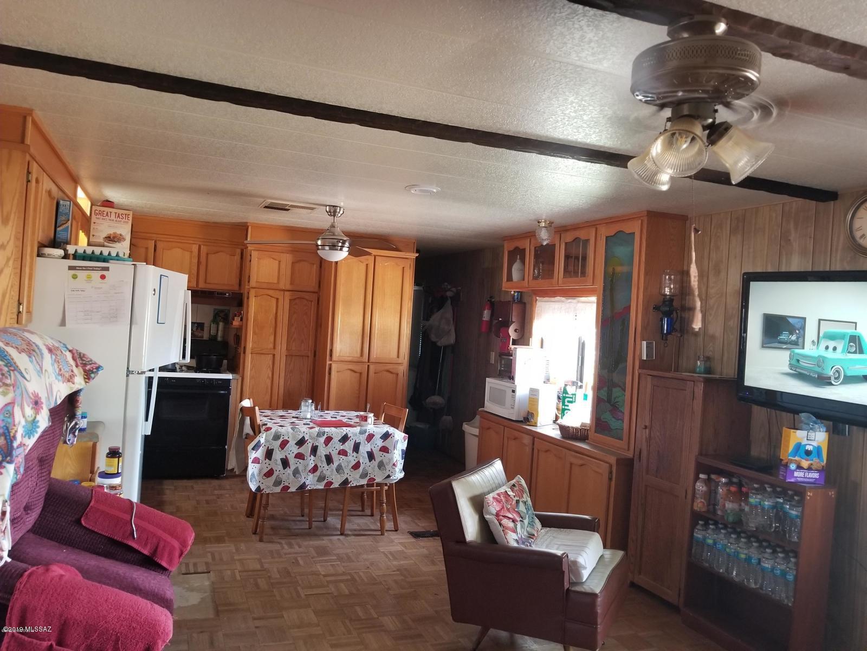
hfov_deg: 67.3
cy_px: 326
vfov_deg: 53.1
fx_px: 651
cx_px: 434
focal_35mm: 26
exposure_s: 1/13
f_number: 1.7
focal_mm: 4.25
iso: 200
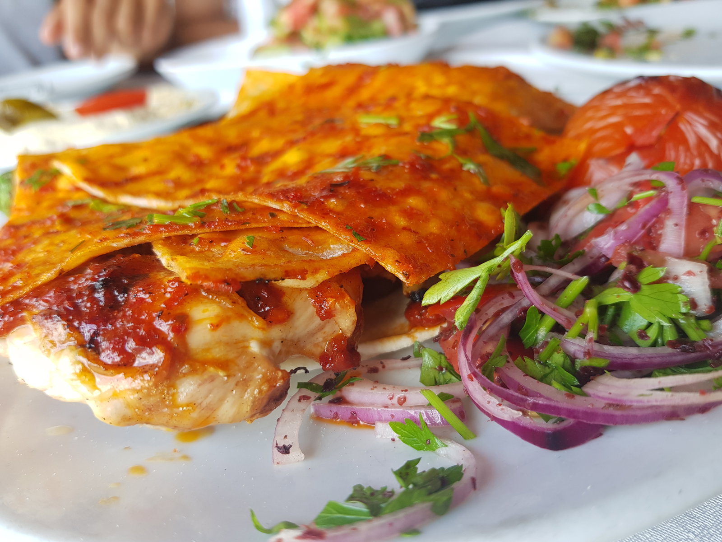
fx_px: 542
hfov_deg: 67.3
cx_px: 361
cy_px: 271
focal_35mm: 26
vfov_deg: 53.1
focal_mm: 4.3
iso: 50
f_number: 1.7
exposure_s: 1/100
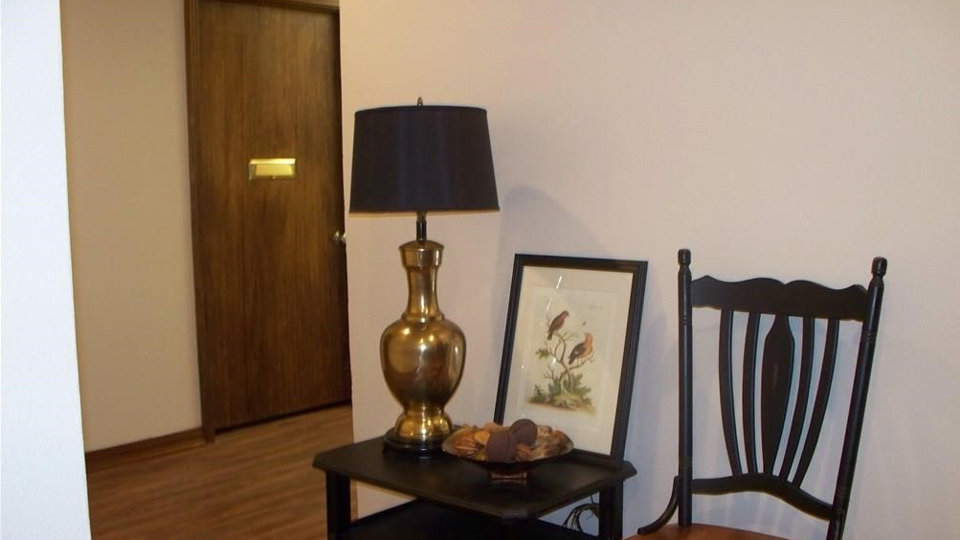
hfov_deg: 50.5
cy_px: 288
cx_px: 489
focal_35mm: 40
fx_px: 1018
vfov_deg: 29.7
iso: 200
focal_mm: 7.54
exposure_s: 1/30
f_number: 2.8
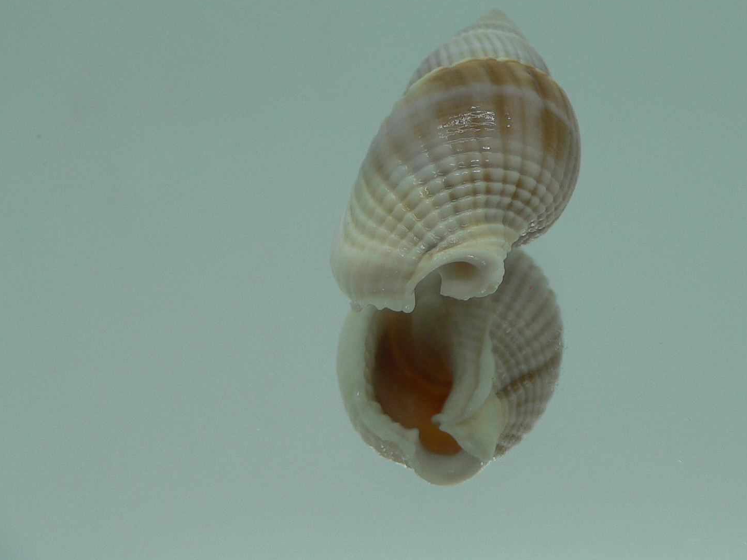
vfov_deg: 29.6
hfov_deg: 38.6
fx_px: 1057
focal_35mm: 49
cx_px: 472
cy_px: 211
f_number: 2.8
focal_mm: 4.6
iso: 80
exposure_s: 1/60
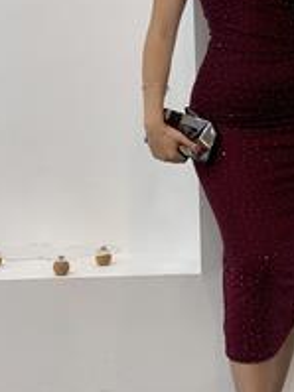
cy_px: 143
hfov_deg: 13.6
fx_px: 1224
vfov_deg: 18.2
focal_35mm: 108
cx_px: 264
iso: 80
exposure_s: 1/100
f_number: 2
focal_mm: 6
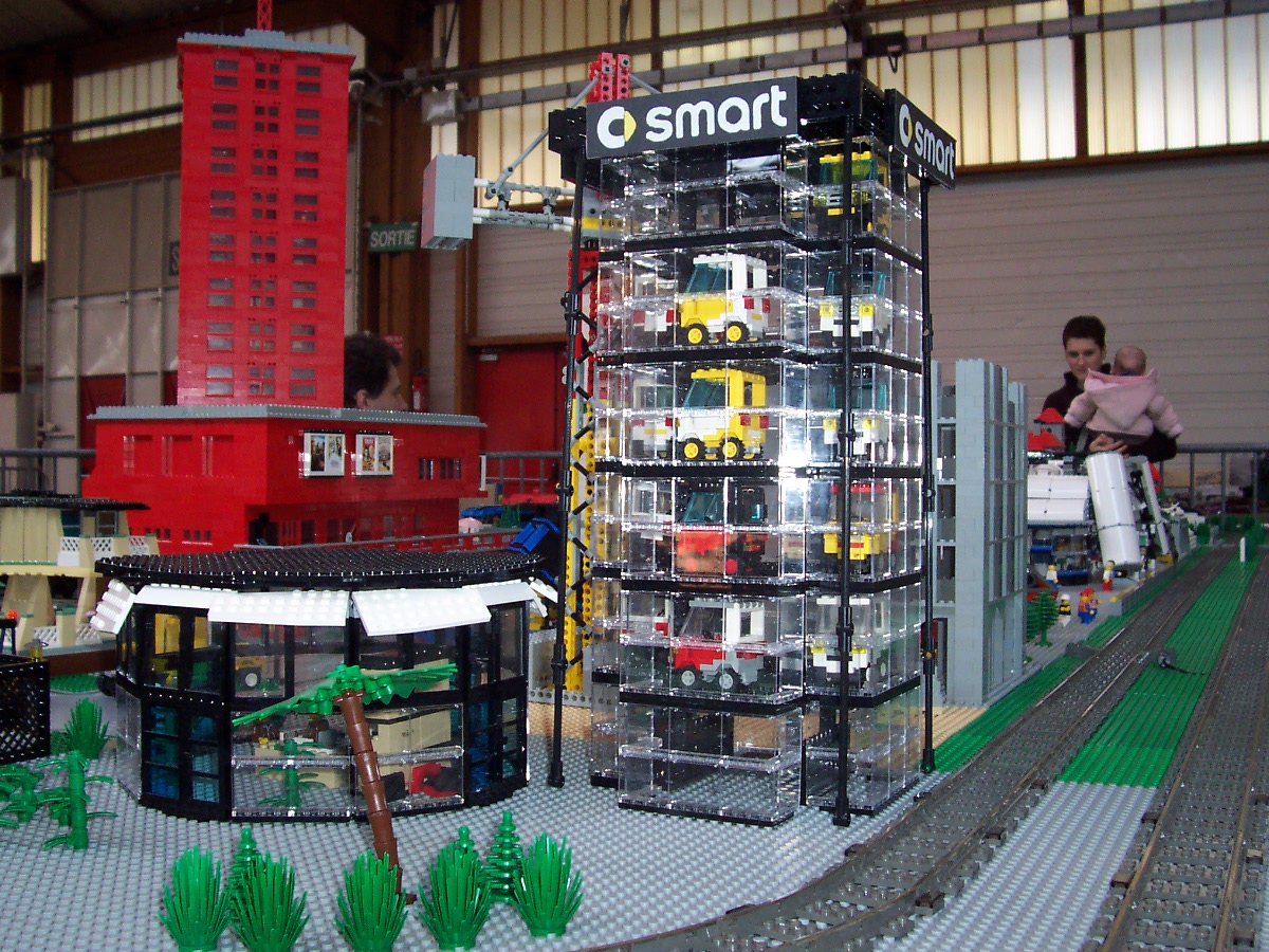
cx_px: 634
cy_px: 476
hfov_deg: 50.1
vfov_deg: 38.7
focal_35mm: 37
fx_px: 1356
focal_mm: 5.6
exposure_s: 1/60
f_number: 2.8
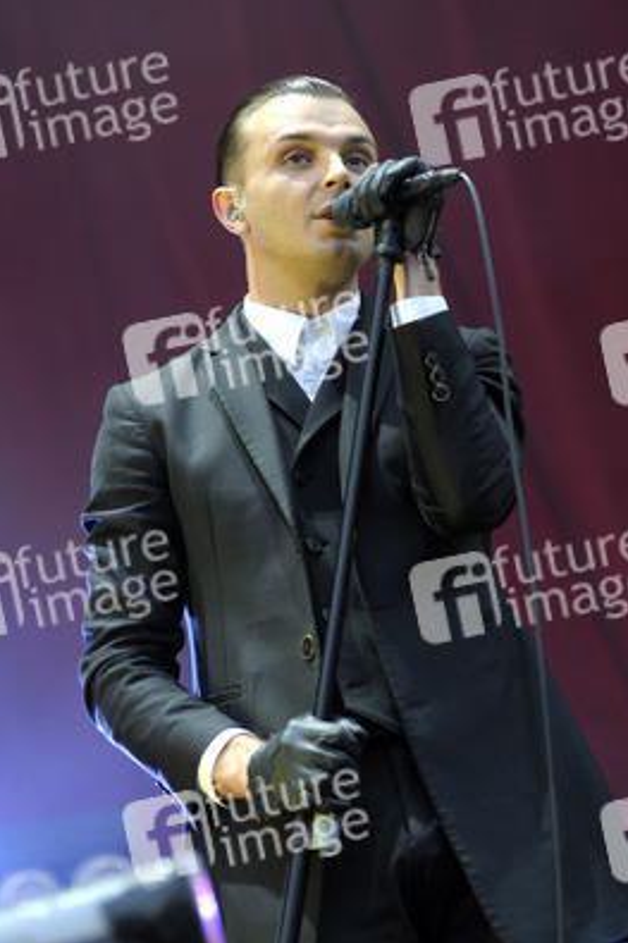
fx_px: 3981
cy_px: 468
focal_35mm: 152
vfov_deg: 13.5
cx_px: 316
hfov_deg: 9.0
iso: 400
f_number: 3.2
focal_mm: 100
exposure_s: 1/320
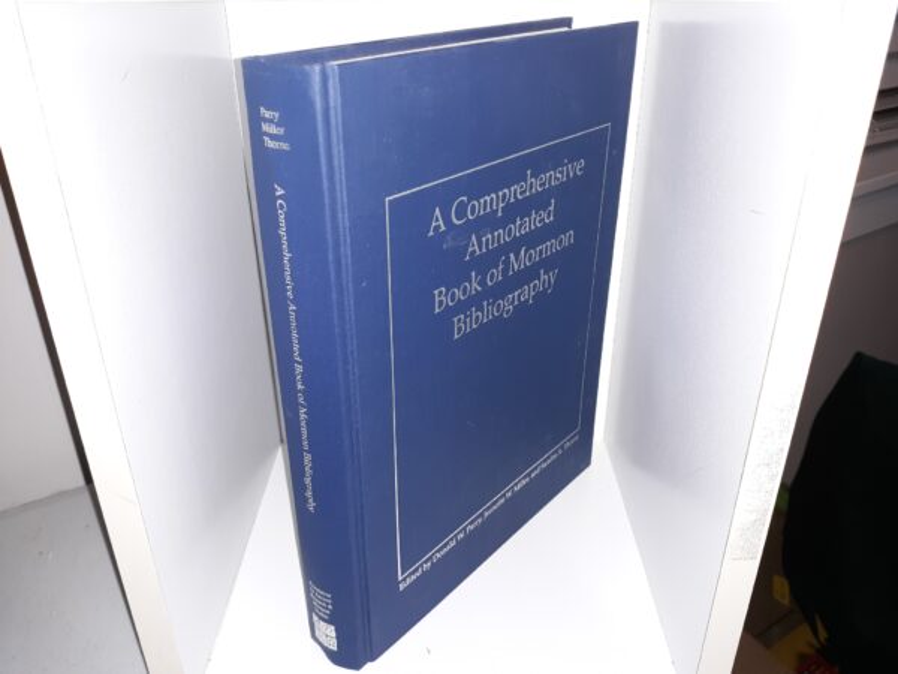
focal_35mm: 28
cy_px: 337
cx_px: 449
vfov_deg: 49.7
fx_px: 726
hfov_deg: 63.4
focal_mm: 3.7
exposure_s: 1/40
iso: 64
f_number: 1.7
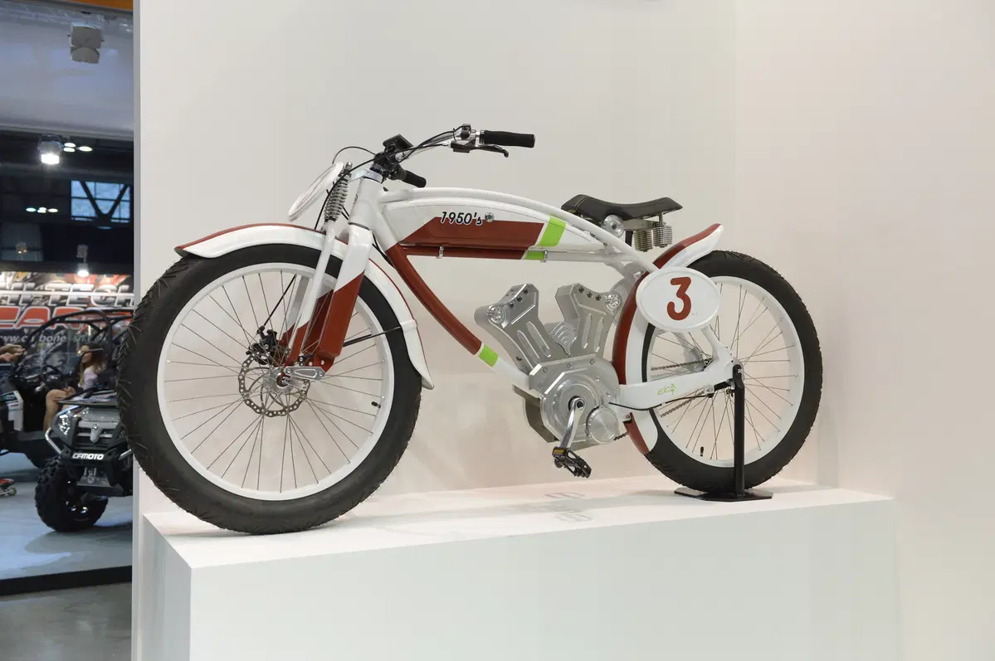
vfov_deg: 36.8
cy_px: 330
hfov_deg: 53.2
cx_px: 498
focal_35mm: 36
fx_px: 994
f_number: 5
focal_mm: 36
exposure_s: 1/320
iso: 1250
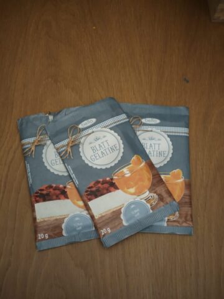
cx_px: 112
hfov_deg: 29.1
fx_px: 431
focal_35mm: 50
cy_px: 150
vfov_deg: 38.2
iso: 6119
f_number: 2
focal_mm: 7.1
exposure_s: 1/20
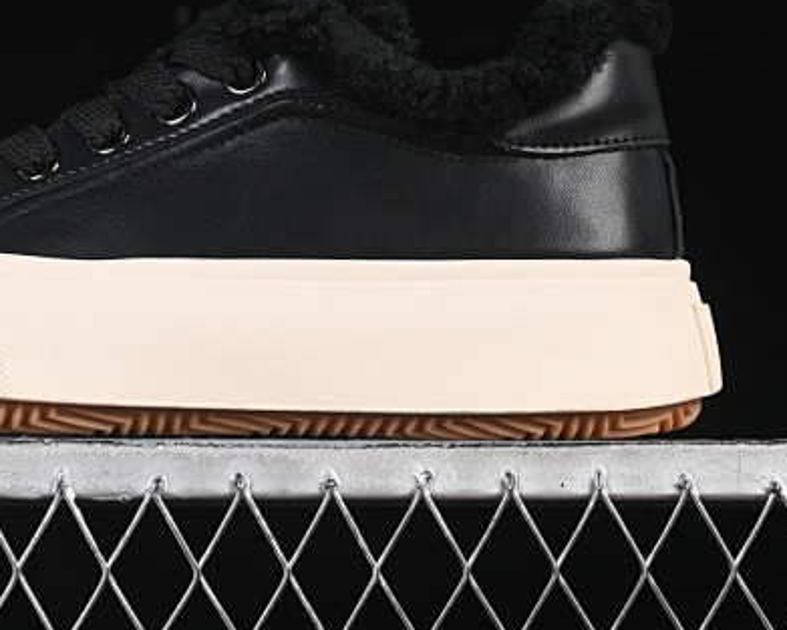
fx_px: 3355
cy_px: 108
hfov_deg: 13.3
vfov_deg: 10.7
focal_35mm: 144
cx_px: 189
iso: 160
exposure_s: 1/60
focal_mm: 50
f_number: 6.3
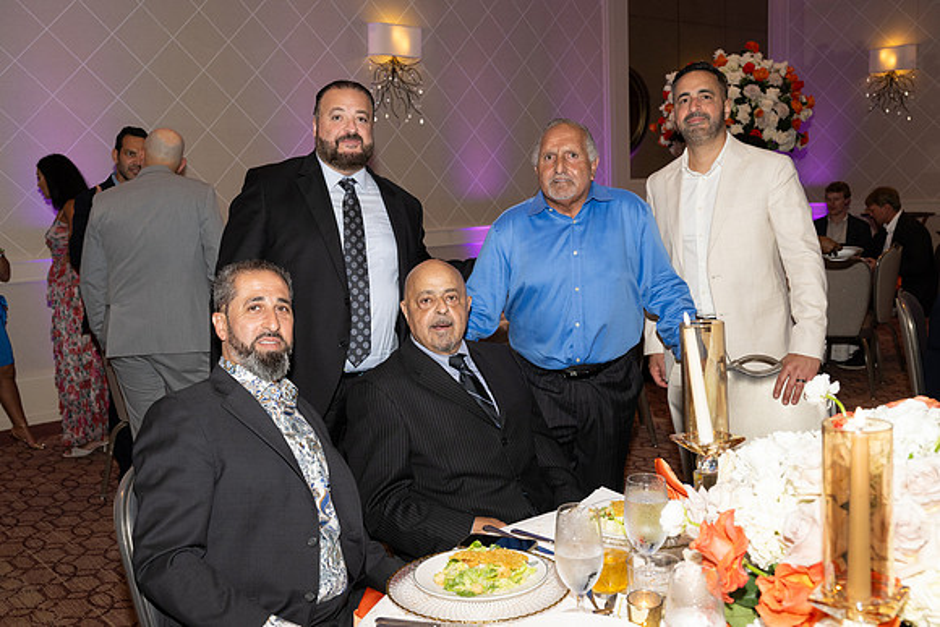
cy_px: 314
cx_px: 470
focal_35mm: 35
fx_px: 914
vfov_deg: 37.9
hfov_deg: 54.4
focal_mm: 35
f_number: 5.6
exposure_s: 1/100
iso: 800
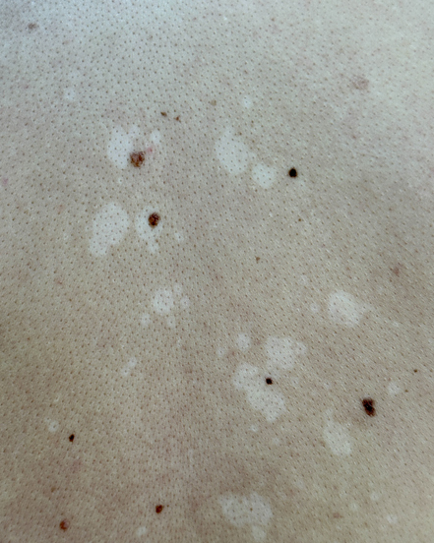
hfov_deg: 26.2
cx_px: 196
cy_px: 301
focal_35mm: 58
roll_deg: -1.0
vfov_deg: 32.5
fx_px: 932
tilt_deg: -15.4
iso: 64
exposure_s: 1/100
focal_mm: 6.86
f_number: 1.78
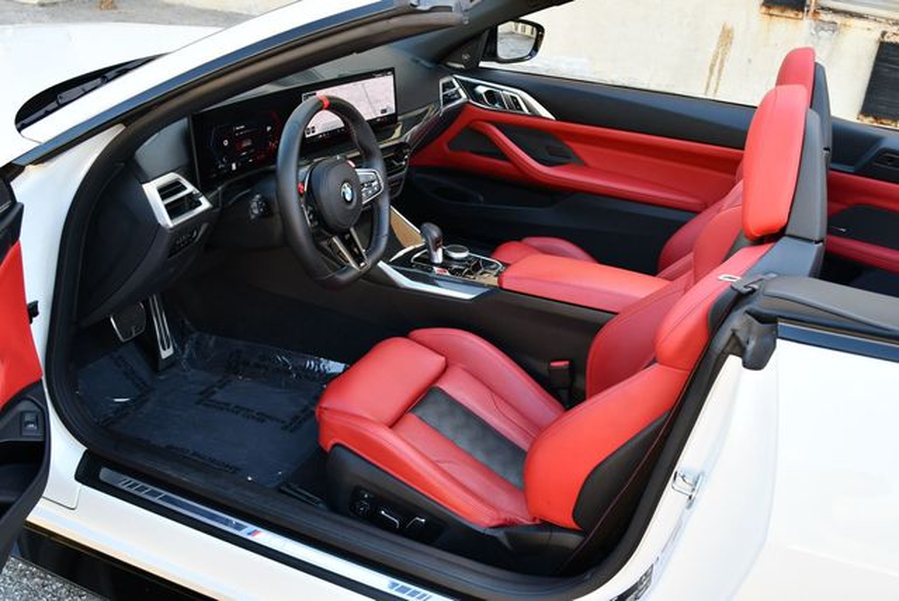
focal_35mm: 36
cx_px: 450
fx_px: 900
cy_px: 300
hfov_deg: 53.1
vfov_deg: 36.9
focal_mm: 18
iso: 400
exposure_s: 1/250
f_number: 3.5
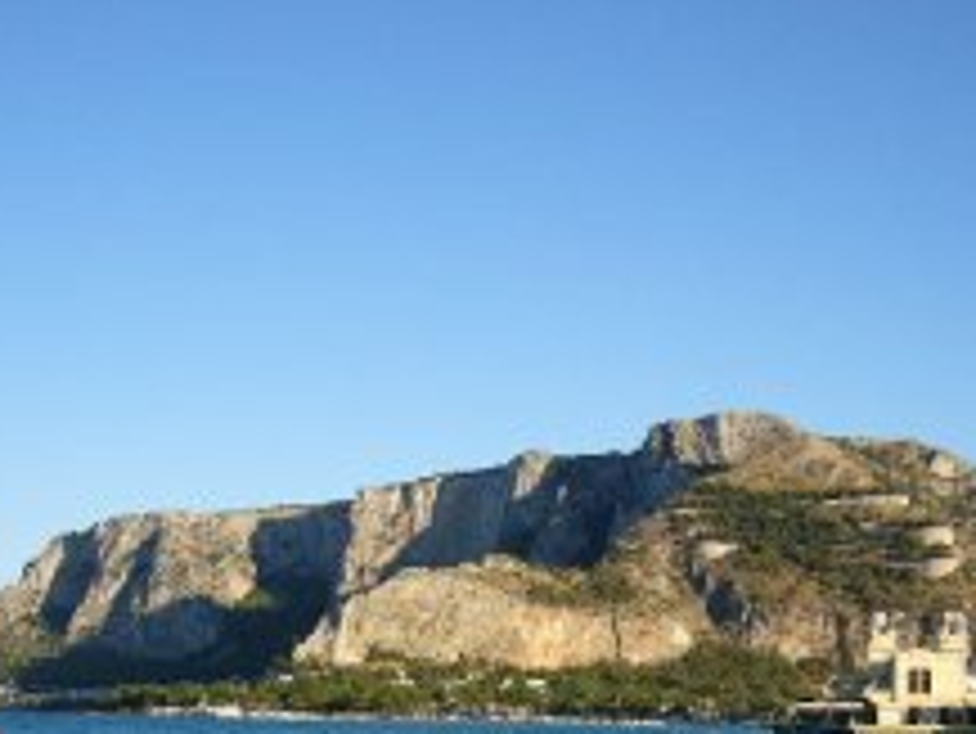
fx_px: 1975
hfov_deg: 27.7
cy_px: 590
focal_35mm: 70
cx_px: 616
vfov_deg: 20.8
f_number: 2.9
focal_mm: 6.3
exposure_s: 1/800
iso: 50
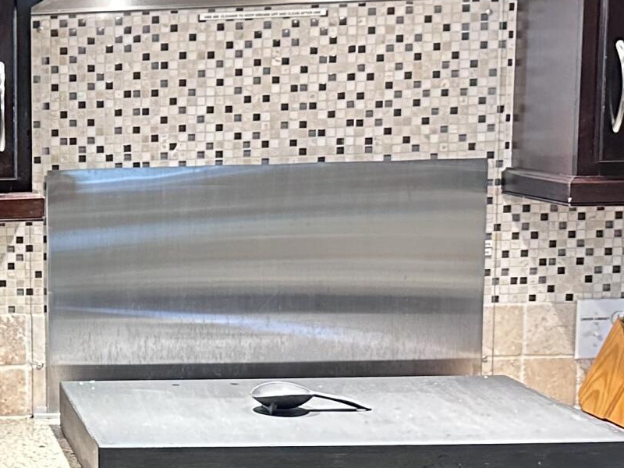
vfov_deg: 16.4
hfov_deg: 19.9
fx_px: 1622
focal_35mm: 90
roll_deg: +1.6
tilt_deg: -8.4
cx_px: -195
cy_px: 306
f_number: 1.78
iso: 640
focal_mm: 6.86
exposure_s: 1/60
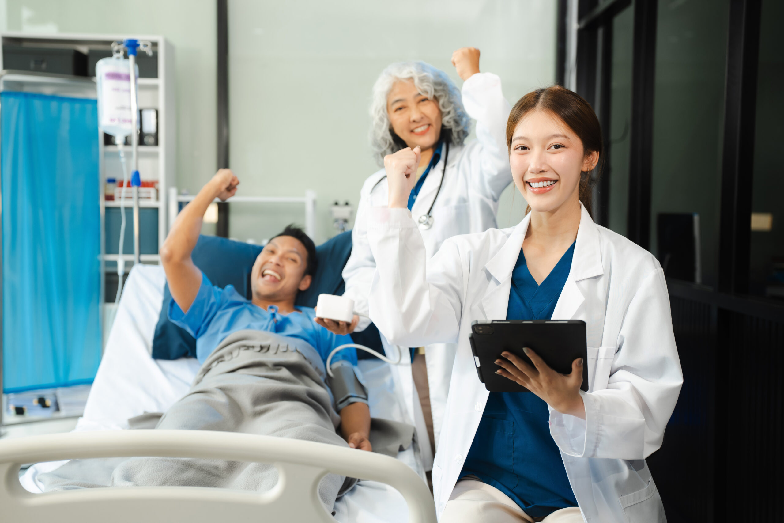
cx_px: 392
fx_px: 980
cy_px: 262
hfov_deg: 43.6
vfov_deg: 29.9
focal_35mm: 45
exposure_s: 1/160
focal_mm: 45
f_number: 2.8
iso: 400
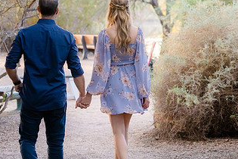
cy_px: 94
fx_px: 1230
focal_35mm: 186
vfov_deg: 7.4
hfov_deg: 11.0
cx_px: 162
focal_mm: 101
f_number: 5
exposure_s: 1/250
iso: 2000
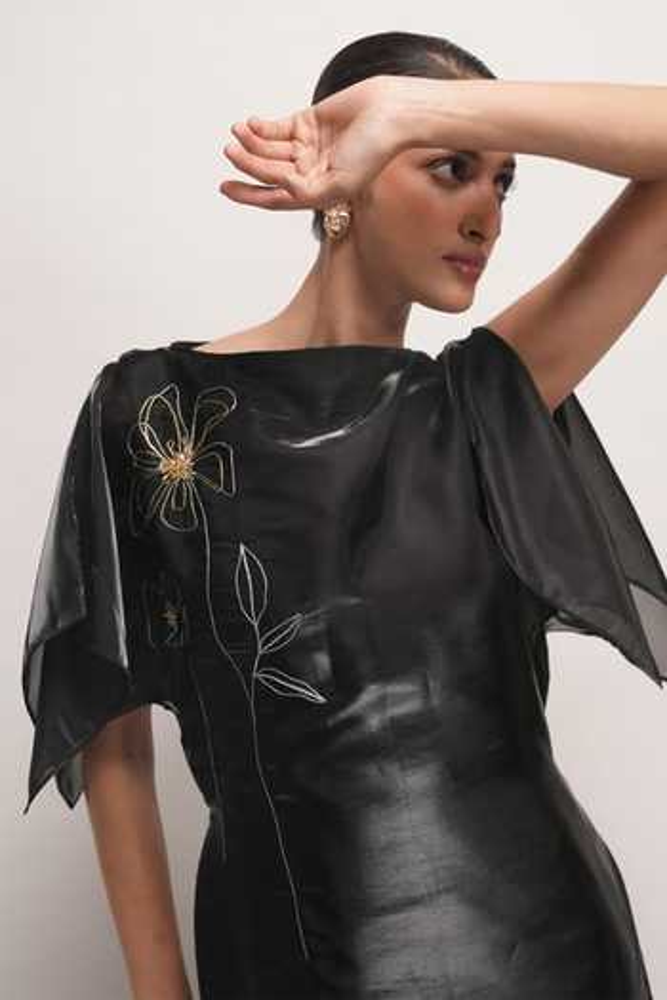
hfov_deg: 30.6
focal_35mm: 44
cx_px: 334
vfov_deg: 44.6
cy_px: 500
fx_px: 1220
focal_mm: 43.9
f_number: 4.5
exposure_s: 1/160
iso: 1000
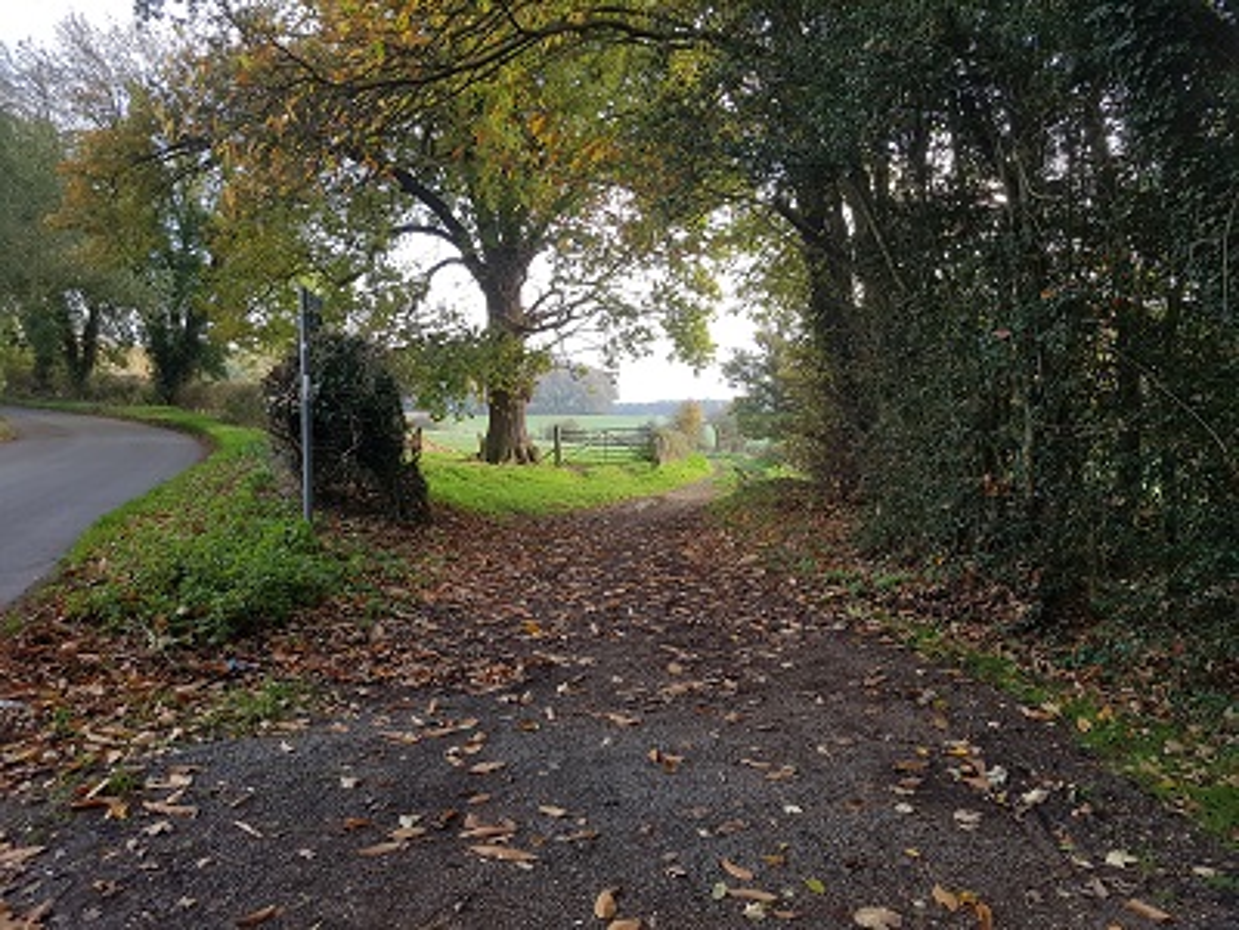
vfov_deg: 53.1
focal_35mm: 26
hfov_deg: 67.3
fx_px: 931
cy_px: 465
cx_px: 620
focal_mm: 4.2
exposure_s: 1/248
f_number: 1.7
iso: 50
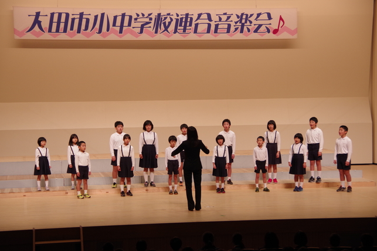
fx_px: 952
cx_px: 187
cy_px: 126
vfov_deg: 15.0
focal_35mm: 91
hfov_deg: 22.4
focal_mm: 60
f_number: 4.5
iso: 800
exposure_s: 1/250
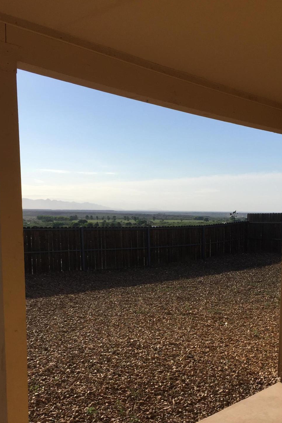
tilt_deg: -5.7
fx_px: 493
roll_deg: -0.2
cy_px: 278
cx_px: 153
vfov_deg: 45.8
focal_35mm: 42
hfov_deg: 31.9
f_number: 2.2
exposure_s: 1/3597
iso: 32
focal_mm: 4.15
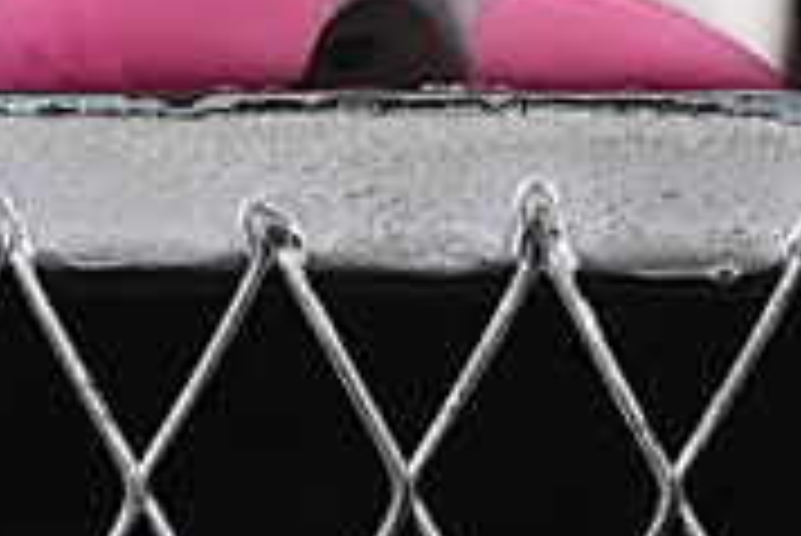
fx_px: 10109
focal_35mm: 454
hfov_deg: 4.5
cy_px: -919
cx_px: 824
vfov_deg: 3.0
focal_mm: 50
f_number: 8
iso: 160
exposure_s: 1/80
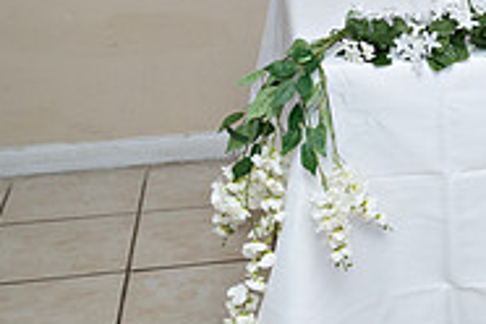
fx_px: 1471
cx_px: 708
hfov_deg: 17.1
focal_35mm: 109
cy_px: -14
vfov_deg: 12.4
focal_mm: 35
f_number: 5
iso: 500
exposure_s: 1/160
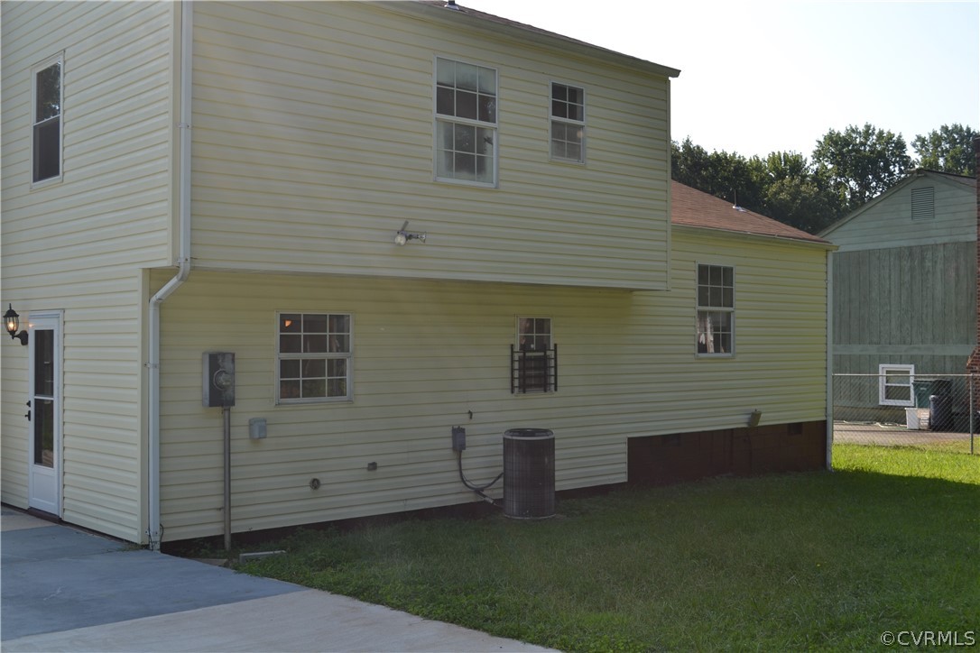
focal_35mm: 39
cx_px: 490
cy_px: 326
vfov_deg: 34.2
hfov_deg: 49.6
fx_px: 1062
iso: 100
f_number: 7.1
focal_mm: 26
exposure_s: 1/200
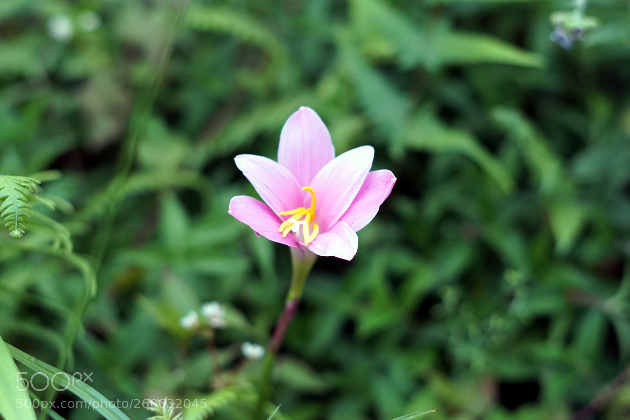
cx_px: 322
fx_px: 1382
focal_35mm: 79
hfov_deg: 25.7
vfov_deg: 17.3
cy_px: 215
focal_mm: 50
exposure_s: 1/80
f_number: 2.5
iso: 800
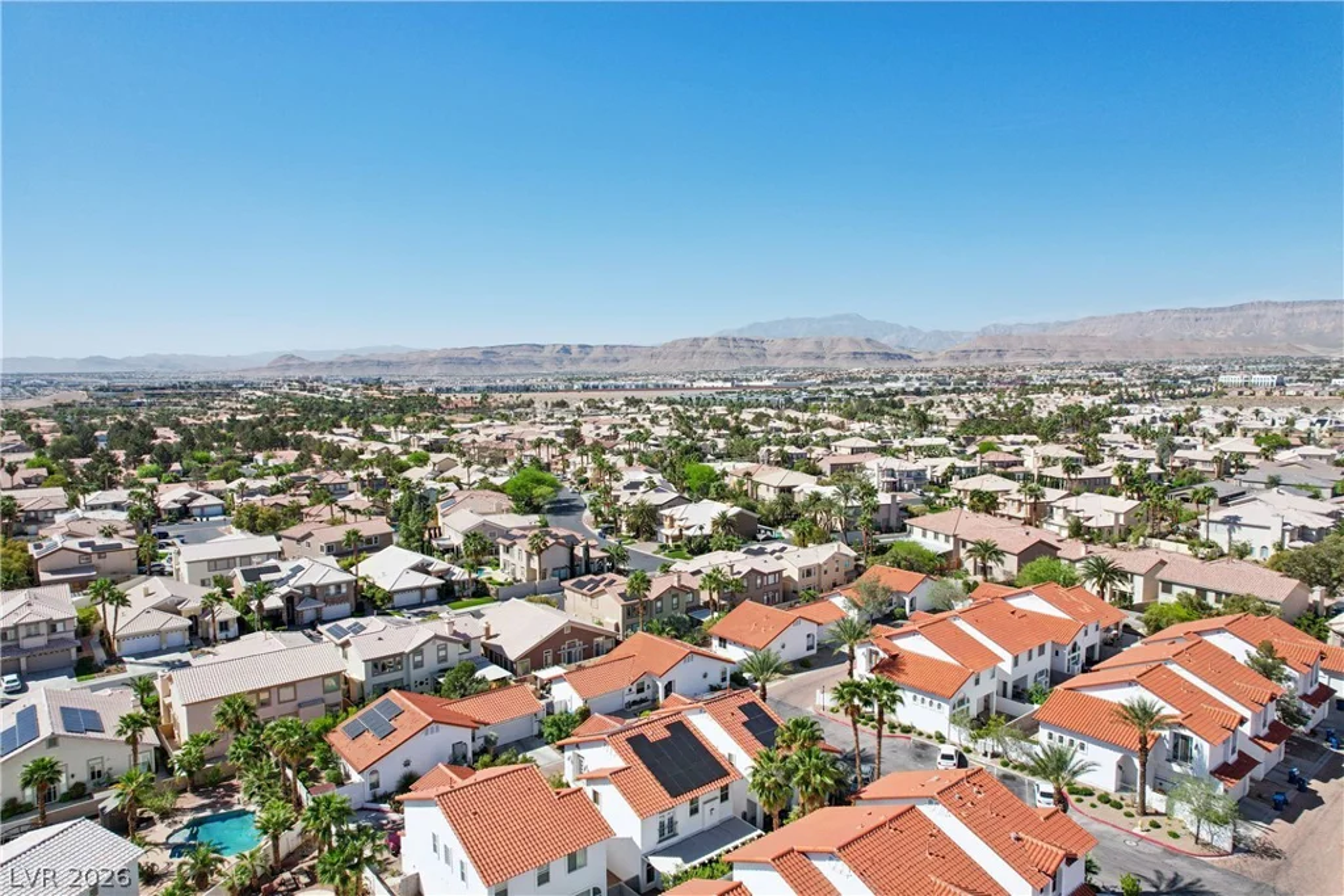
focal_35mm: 22
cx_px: 672
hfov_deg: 78.6
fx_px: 821
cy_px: 448
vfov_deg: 57.2
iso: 160
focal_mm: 8.4
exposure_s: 1/2500
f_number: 2.8
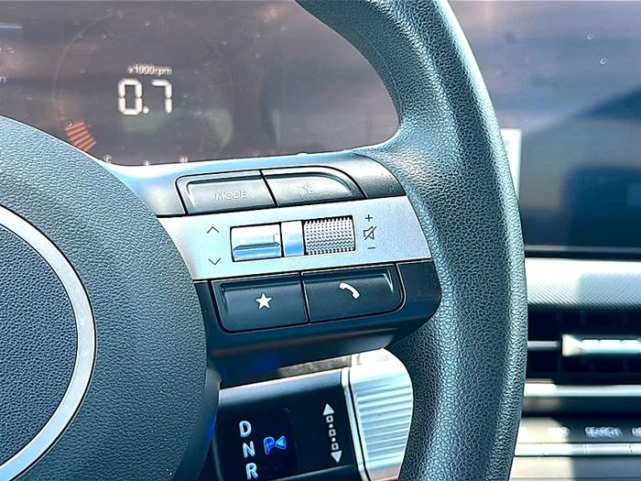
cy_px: 240
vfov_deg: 33.6
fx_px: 796
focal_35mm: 43
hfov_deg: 43.9
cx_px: 320
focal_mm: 6.86
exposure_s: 1/108
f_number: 1.78
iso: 64
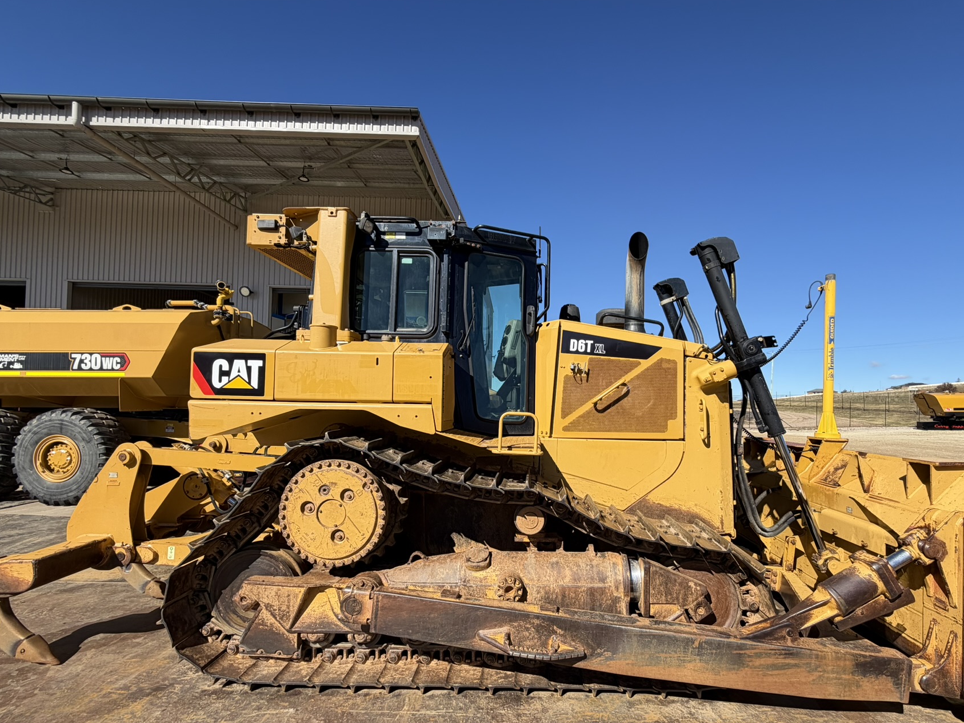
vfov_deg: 74.6
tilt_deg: +2.3
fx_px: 473
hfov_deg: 90.7
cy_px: 394
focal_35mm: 17
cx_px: 534
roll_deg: -1.0
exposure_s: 1/770
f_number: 2.2
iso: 25
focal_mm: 2.22
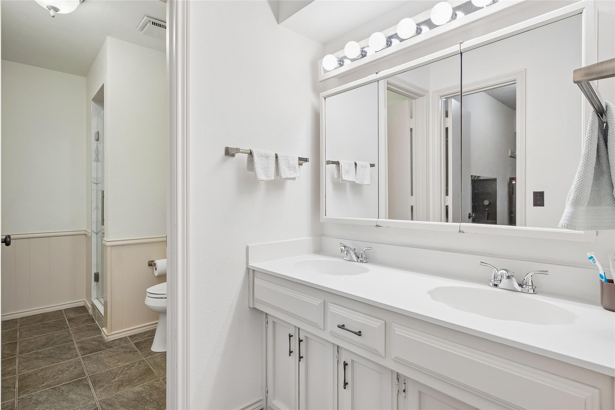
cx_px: 308
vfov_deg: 67.3
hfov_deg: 90.0
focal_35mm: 18
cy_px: 205
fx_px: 307
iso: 320
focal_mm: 18
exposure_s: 1/4
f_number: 8
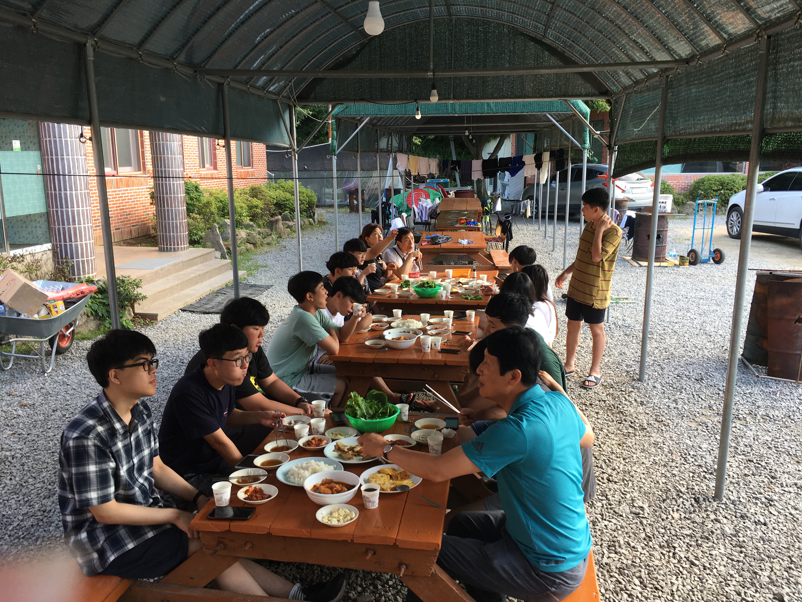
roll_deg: -0.1
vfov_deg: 48.2
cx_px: 401
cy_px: 301
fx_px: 672
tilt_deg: -11.9
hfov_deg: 61.7
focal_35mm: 29
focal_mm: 4.15
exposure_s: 1/60
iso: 25
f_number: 2.2
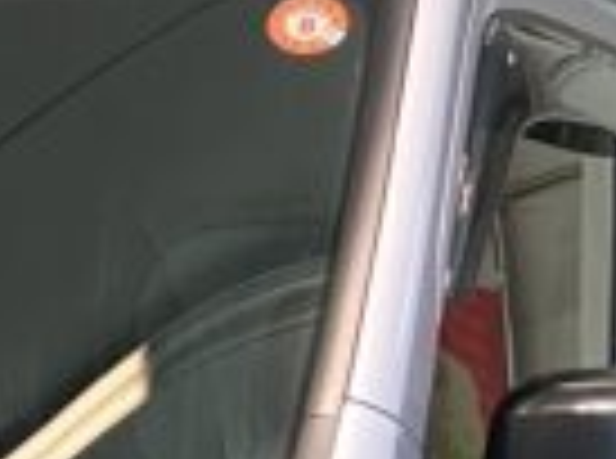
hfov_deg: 11.5
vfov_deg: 8.3
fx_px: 2911
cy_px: 1107
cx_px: -337
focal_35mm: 164
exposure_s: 1/50
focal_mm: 3.99
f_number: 1.8
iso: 64
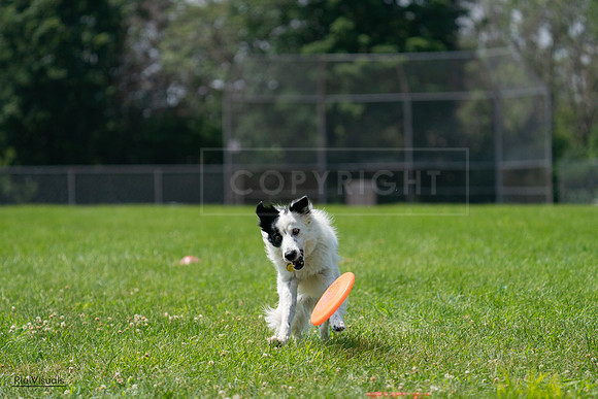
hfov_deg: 8.4
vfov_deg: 5.6
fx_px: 4077
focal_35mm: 245
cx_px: 299
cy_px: 200
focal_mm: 239
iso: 800
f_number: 5.6
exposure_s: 1/4000
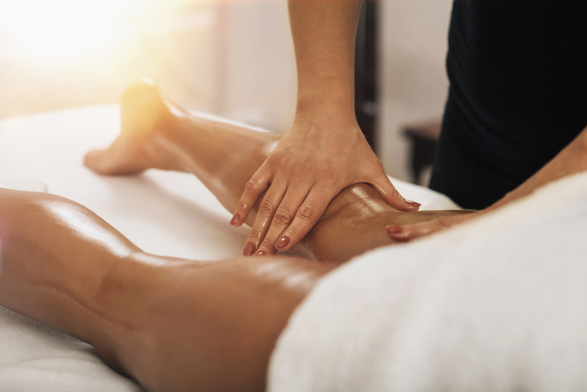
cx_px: 294
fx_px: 1386
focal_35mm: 85
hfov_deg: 23.9
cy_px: 196
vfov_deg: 16.1
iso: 64
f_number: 3.2
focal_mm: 85
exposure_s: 1/200
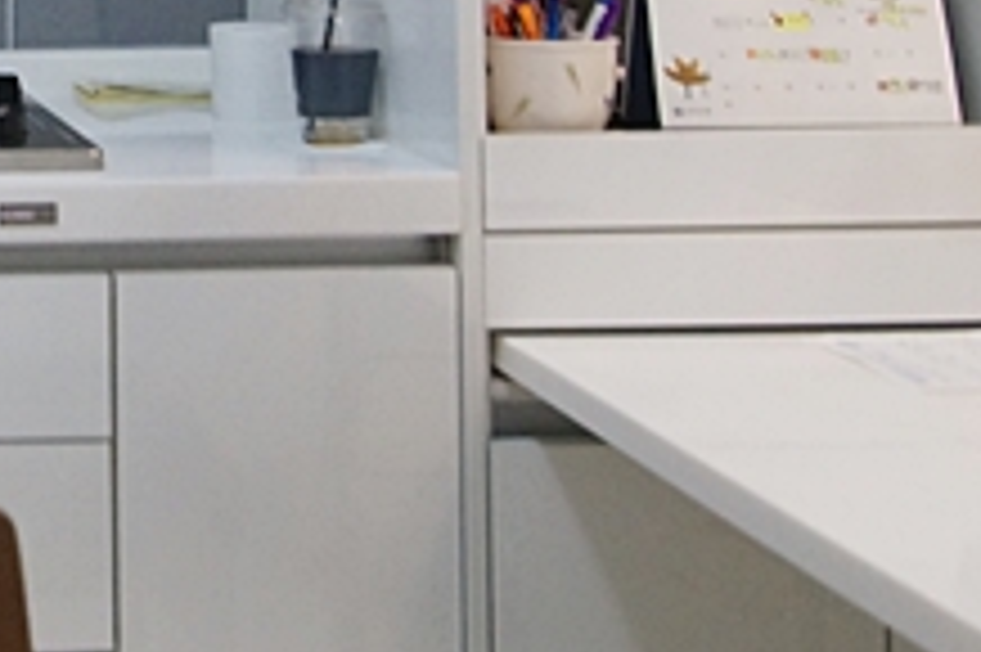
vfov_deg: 22.5
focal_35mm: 55
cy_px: -148
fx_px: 1498
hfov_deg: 31.4
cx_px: -144
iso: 800
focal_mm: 10
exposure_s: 1/250
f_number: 4
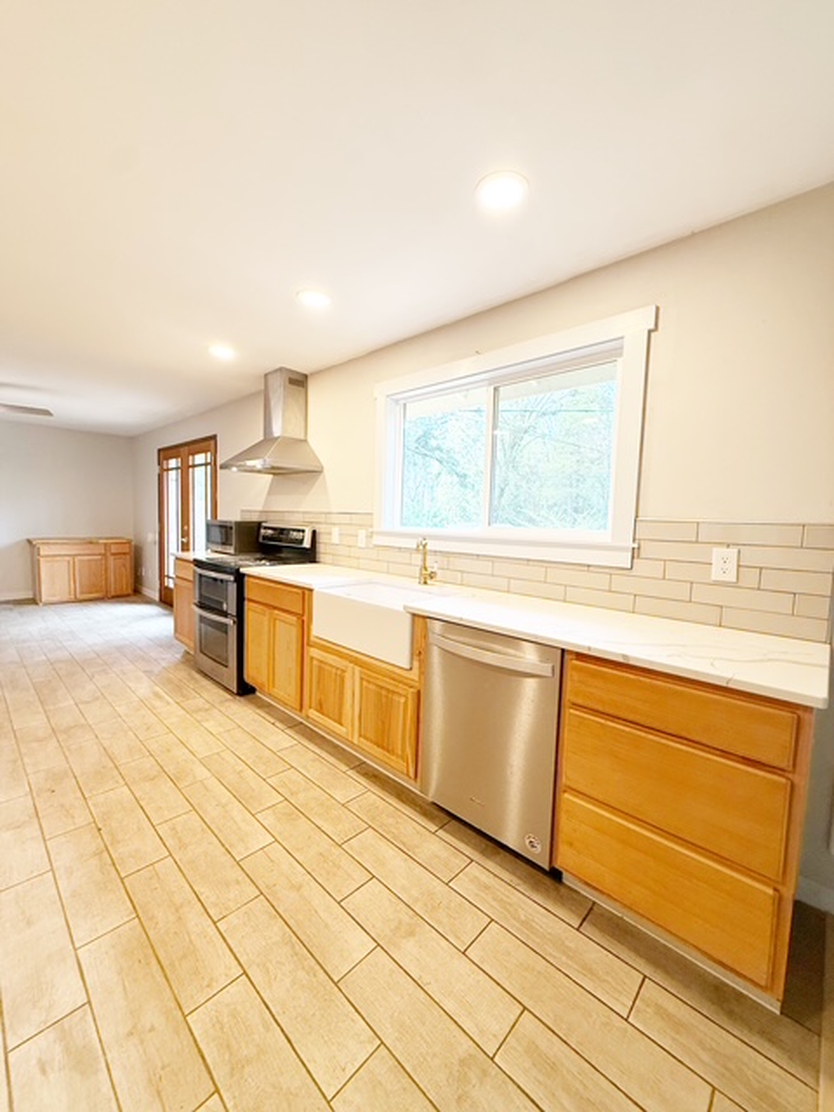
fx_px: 450
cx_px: 417
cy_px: 556
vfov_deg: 102.1
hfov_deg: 85.7
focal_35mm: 14
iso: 200
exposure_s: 1/120
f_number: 2.2
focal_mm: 2.22
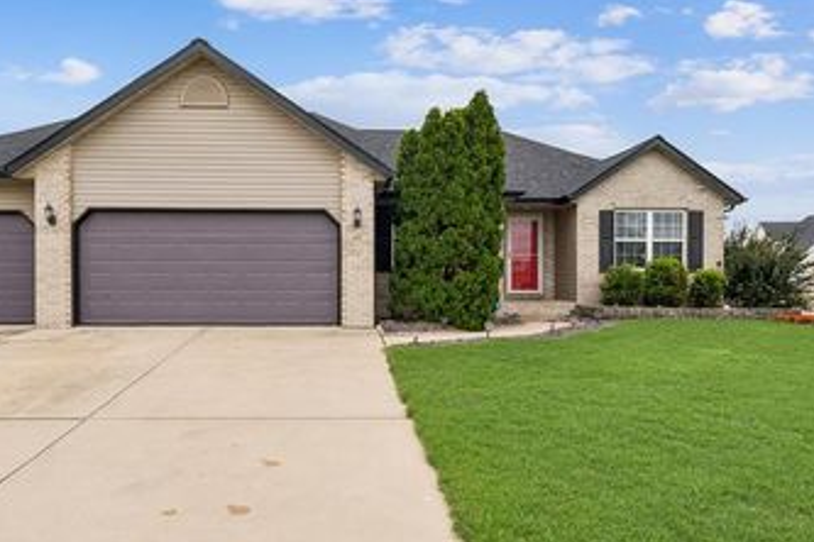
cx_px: 389
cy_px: 287
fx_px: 688
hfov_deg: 61.2
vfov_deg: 43.0
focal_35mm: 30
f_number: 22
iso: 100
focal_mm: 20.3
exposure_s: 1/13
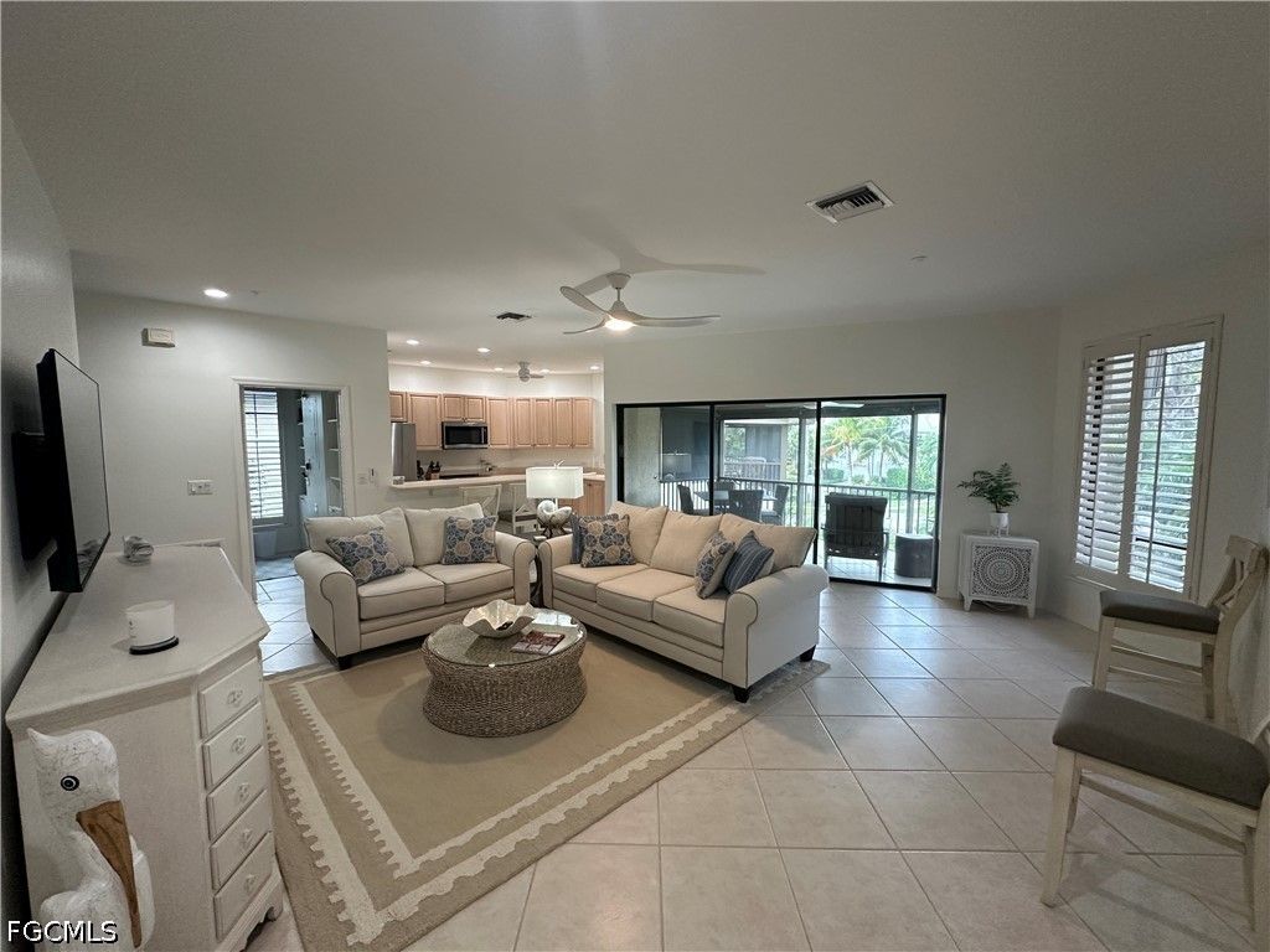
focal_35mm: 14
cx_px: 635
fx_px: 514
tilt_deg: -5.0
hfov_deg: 102.1
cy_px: 476
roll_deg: +0.3
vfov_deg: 85.7
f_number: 2.2
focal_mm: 2.22
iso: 250
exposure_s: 1/120
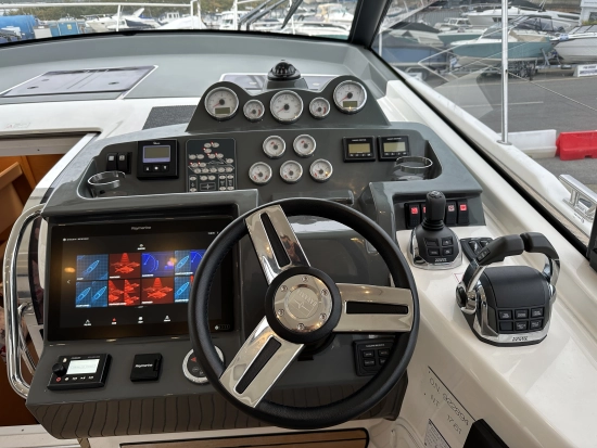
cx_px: 298
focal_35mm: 24
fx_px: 414
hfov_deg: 71.6
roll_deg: +2.0
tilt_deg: -28.4
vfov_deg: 56.9
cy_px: 224
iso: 64
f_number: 1.78
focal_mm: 6.86
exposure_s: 1/121
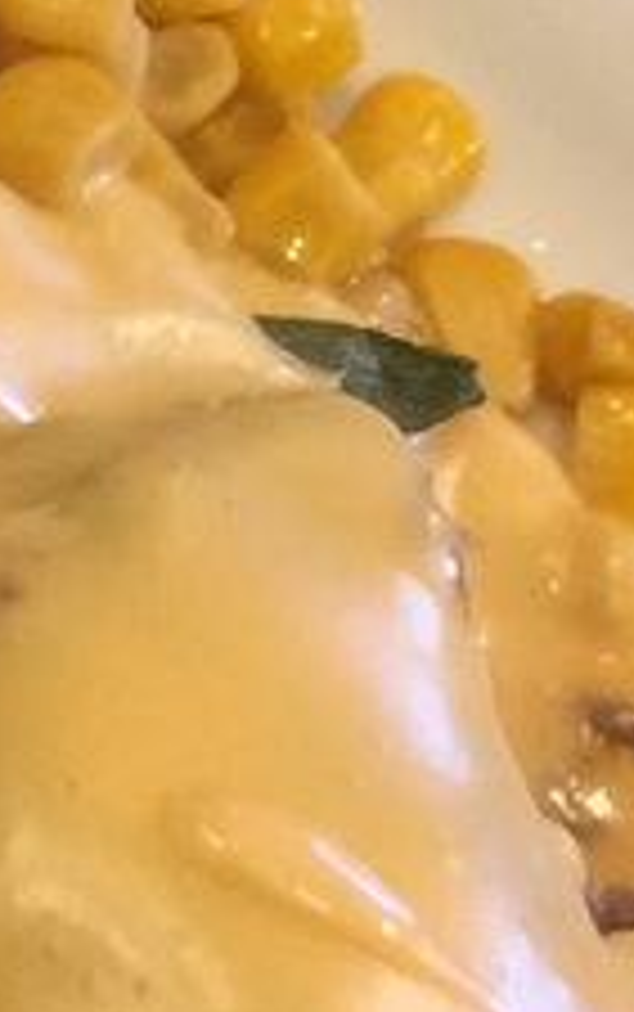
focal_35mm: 164
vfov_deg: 12.1
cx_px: -1192
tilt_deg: -49.0
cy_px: -544
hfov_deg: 7.2
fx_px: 4525
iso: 50
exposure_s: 1/17
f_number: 2.2
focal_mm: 4.15
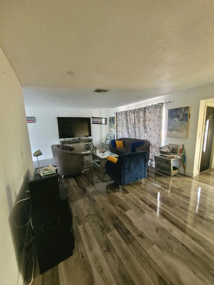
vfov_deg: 106.2
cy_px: 142
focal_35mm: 13
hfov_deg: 89.9
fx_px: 107
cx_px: 107
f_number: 2.2
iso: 320
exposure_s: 1/40
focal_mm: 1.74
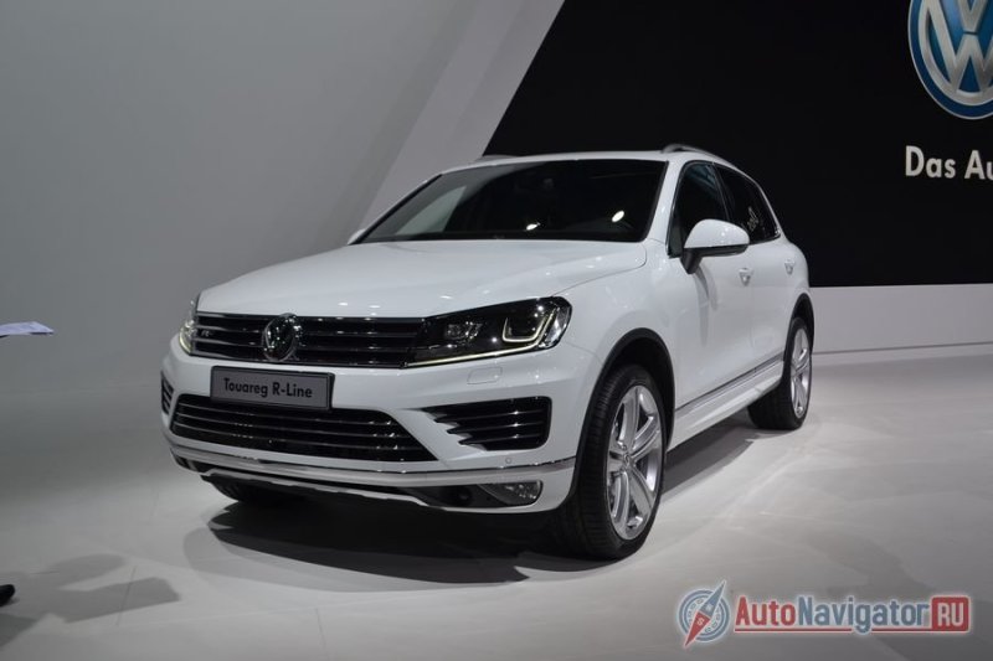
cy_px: 330
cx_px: 496
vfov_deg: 40.0
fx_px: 910
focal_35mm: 33
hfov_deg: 57.2
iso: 125
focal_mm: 22
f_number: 5.6
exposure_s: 1/125
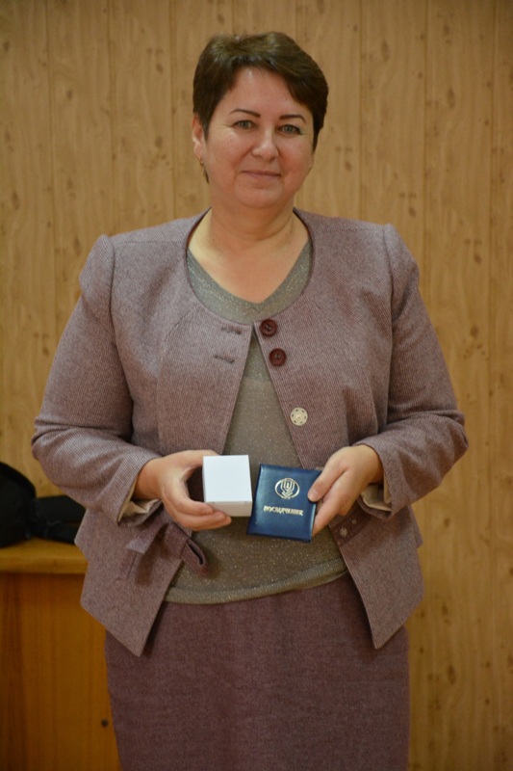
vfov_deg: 15.2
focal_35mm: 135
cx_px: 256
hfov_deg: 10.2
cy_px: 386
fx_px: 2887
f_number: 5.3
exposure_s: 1/60
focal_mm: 90
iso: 2200
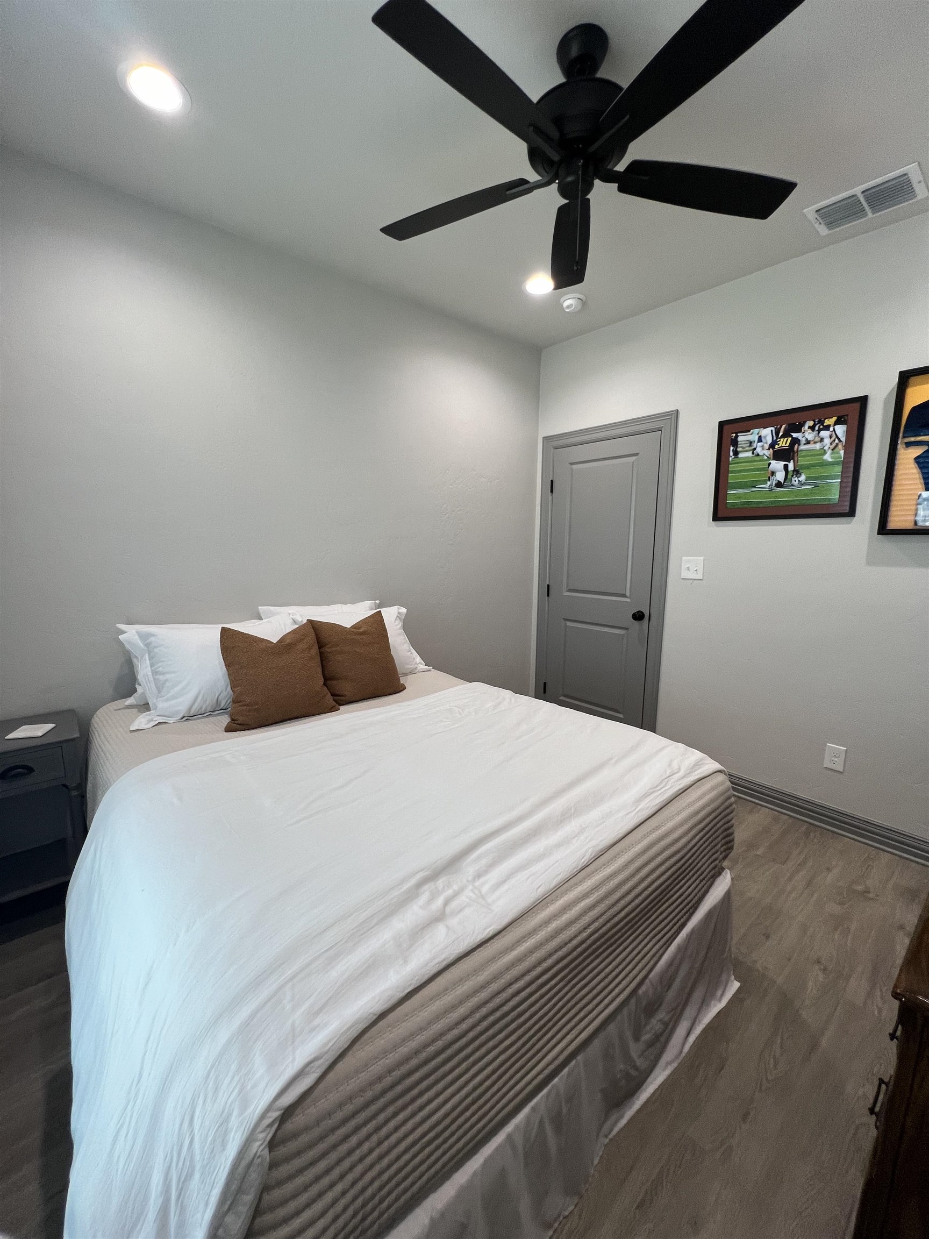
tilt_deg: -9.0
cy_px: 620
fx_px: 465
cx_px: 464
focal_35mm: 13
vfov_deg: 106.2
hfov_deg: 89.9
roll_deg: -0.8
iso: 125
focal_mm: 1.57
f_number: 1.8
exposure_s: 1/120
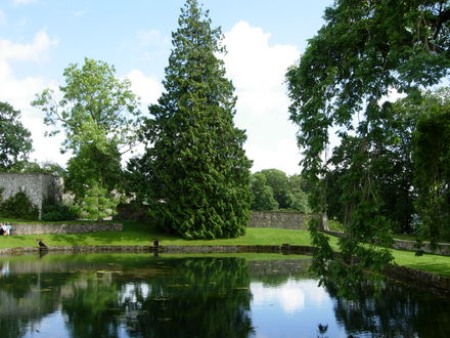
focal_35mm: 36
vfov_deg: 39.7
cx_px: 225
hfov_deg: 51.4
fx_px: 468
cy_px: 169
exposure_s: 1/192
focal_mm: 7.5
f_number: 4.8
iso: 50
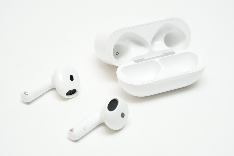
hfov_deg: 19.5
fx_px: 682
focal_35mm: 105
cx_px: 117
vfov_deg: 13.0
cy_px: 78
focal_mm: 105
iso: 6400
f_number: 22
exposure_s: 1/60
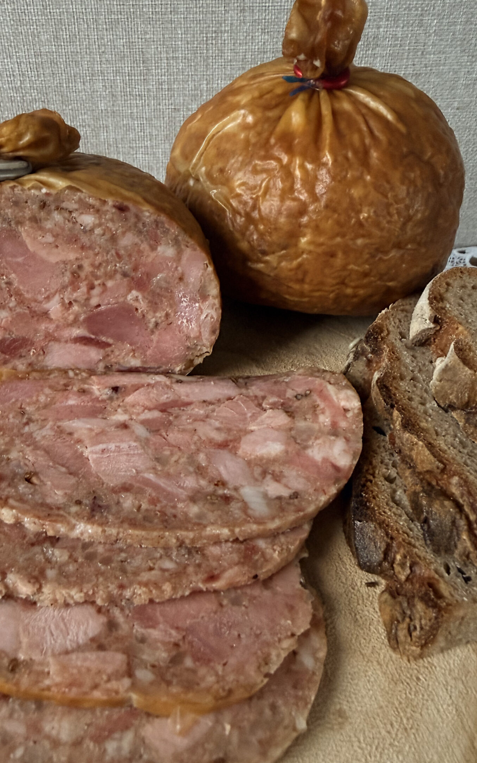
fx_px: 624
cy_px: 382
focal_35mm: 30
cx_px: 197
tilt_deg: -36.2
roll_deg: -1.9
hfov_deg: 41.7
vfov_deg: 62.9
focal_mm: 2.22
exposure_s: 1/72
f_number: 2.2
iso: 320
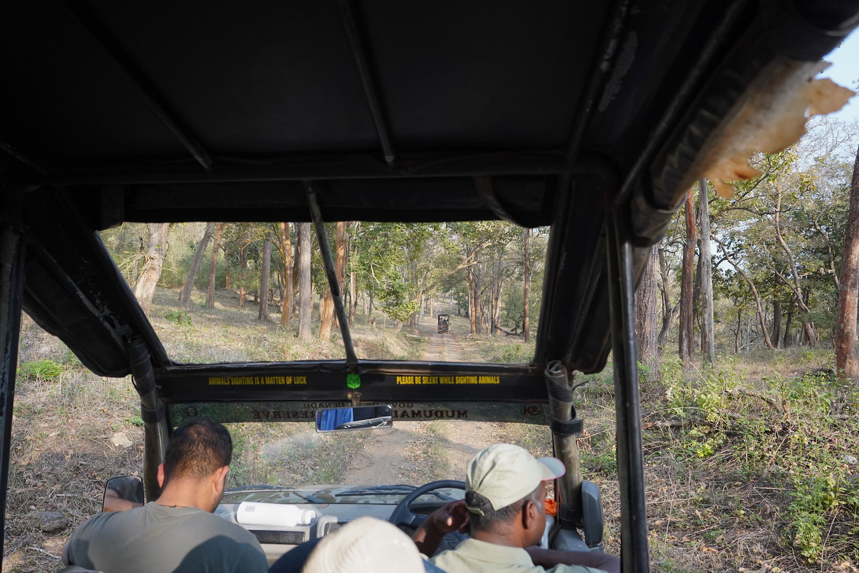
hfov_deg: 73.7
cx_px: 430
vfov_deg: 53.1
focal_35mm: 24
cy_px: 286
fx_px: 573
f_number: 4
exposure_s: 1/1250
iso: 1000
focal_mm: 24
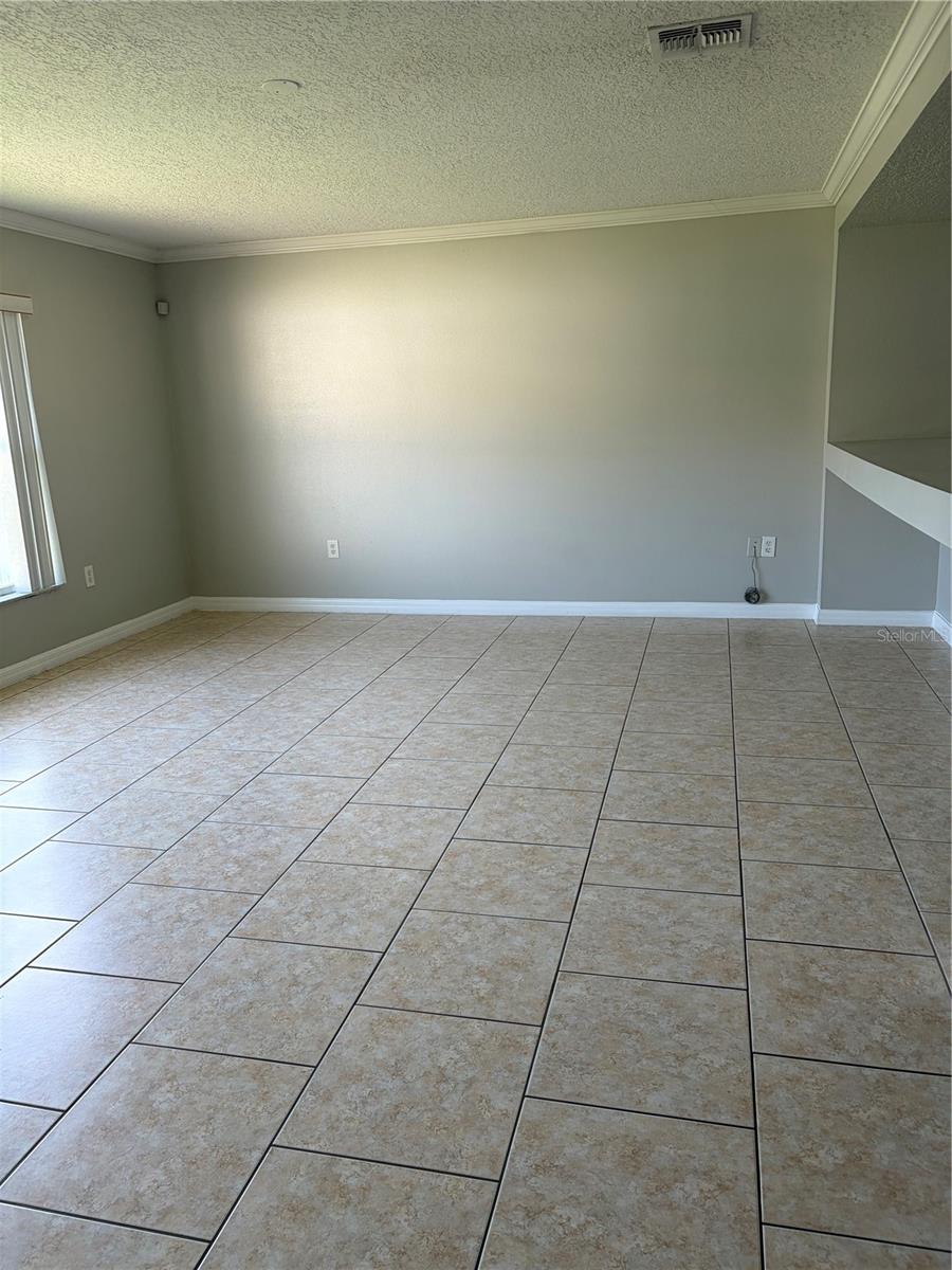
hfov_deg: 53.1
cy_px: 635
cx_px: 476
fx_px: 953
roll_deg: +2.6
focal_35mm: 26
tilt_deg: -12.7
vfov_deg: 67.3
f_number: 1.6
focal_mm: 5.96
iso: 80
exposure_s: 1/122
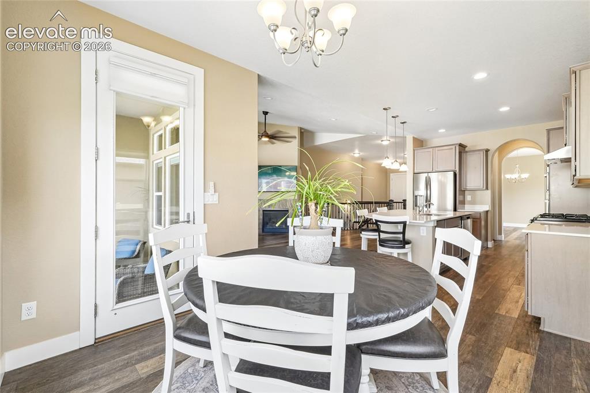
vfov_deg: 77.3
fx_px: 246
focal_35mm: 15
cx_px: 295
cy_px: 196
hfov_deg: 100.4
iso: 800
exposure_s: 1/15
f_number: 8
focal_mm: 10
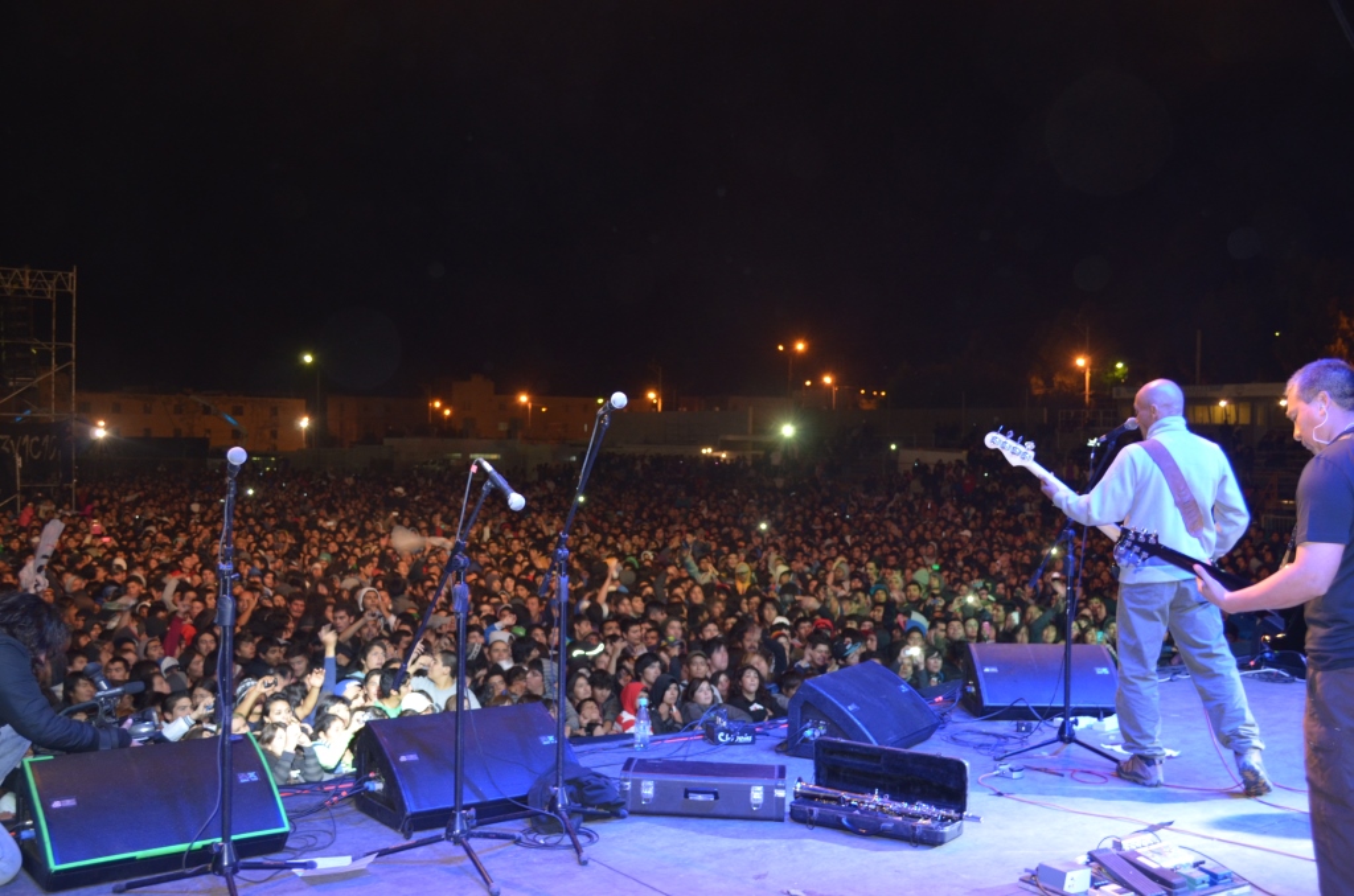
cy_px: 448
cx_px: 677
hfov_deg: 53.2
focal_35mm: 36
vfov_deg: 36.7
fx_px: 1351
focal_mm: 24
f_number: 4
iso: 640
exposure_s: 1/30
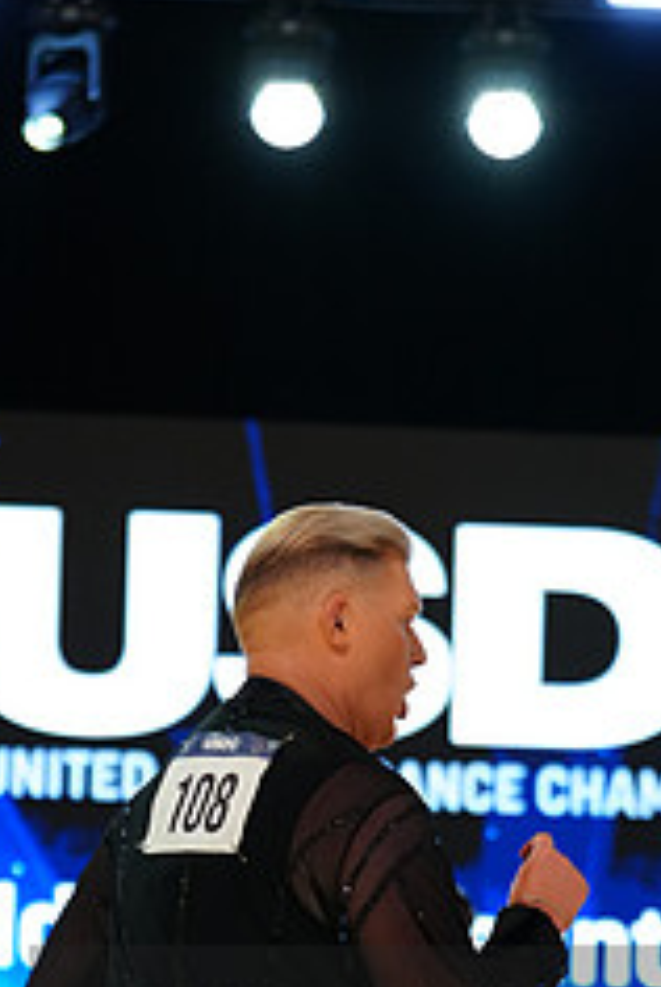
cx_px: 609
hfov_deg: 8.0
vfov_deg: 11.8
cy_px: 1087
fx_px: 4723
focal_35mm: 172
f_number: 2.8
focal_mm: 70
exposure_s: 1/400
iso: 800
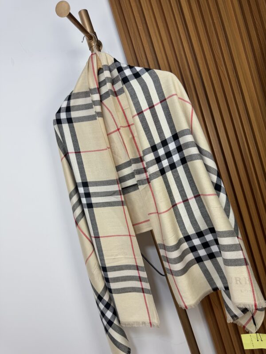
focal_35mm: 24
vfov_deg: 71.6
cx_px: 133
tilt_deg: -3.9
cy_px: 177
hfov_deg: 56.8
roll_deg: +18.1
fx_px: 246
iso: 64
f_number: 1.78
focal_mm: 6.76
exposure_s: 1/153
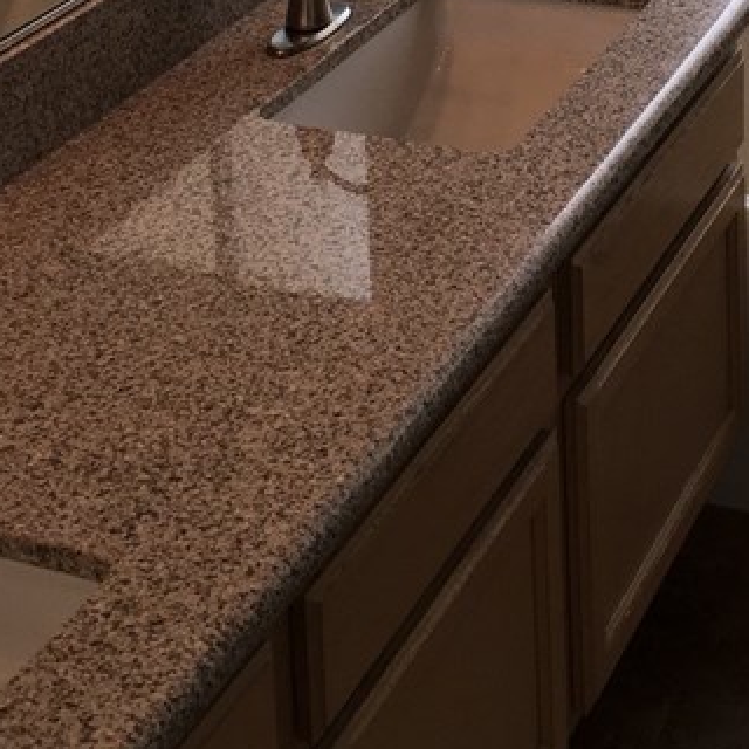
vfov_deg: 19.6
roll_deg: +0.6
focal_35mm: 82
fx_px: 2007
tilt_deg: -15.4
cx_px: 585
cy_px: -212
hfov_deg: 20.9
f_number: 2.2
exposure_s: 1/144
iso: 25
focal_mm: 4.15
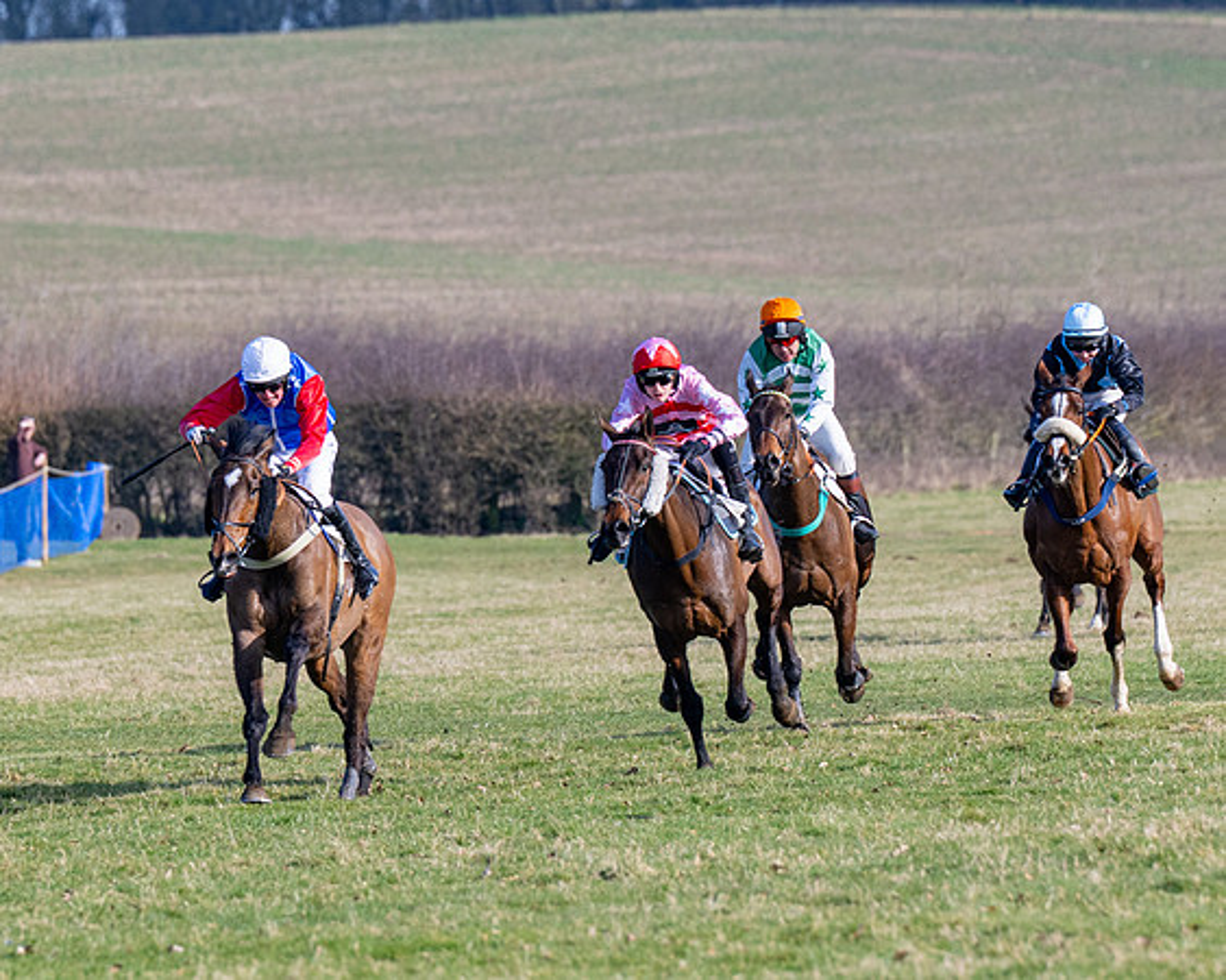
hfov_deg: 4.0
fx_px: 17377
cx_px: 378
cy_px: 519
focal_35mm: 479
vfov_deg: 3.2
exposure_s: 1/1600
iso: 200
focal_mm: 185
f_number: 4
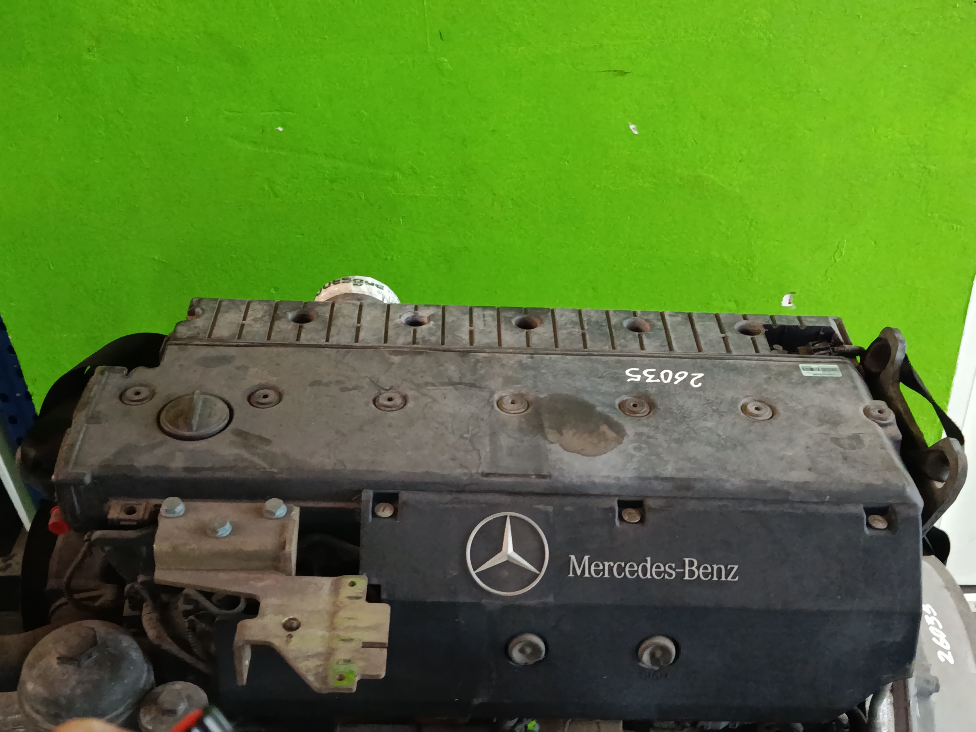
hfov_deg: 45.8
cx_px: 488
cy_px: 366
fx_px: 1156
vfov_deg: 35.1
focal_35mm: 41
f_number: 1.7
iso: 3262
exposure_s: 1/20
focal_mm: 5.24
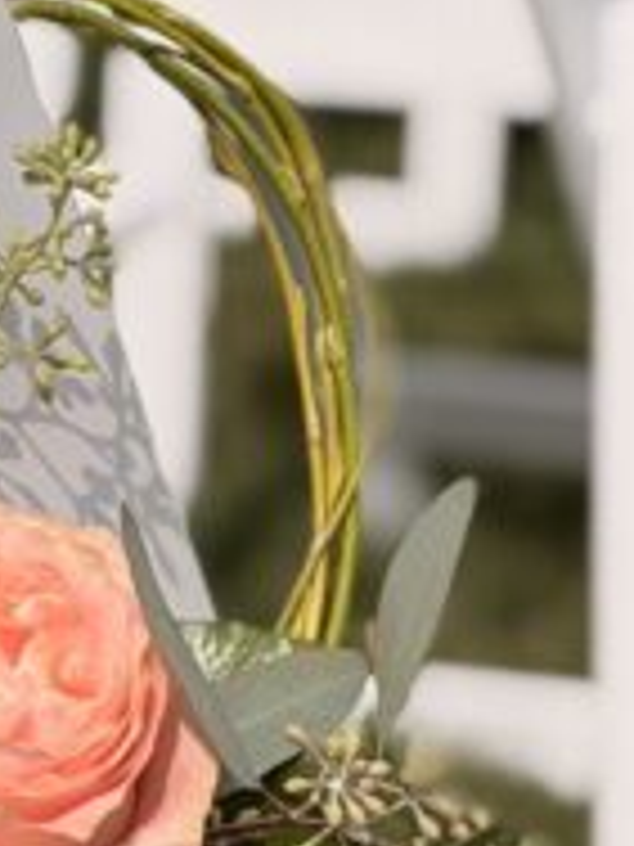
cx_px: 832
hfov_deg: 5.7
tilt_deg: -13.8
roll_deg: +3.3
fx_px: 6374
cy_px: 675
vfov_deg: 7.6
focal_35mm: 261
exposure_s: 1/11364
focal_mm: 6.76
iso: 64
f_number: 1.78
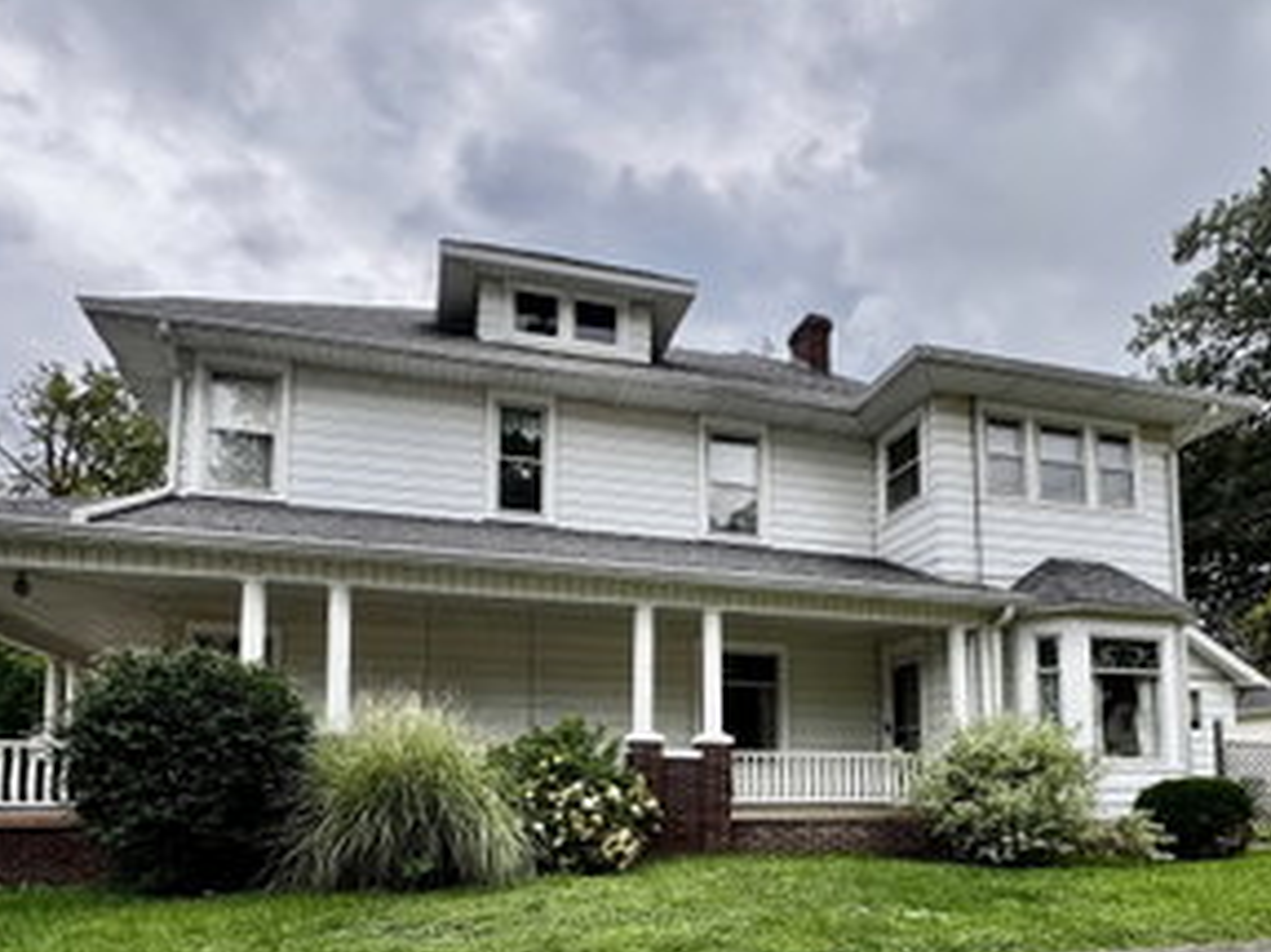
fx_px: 918
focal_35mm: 25
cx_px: 686
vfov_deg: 52.2
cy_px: 726
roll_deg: +0.1
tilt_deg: +3.8
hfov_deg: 69.3
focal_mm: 2.22
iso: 40
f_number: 2.2
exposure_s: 1/246
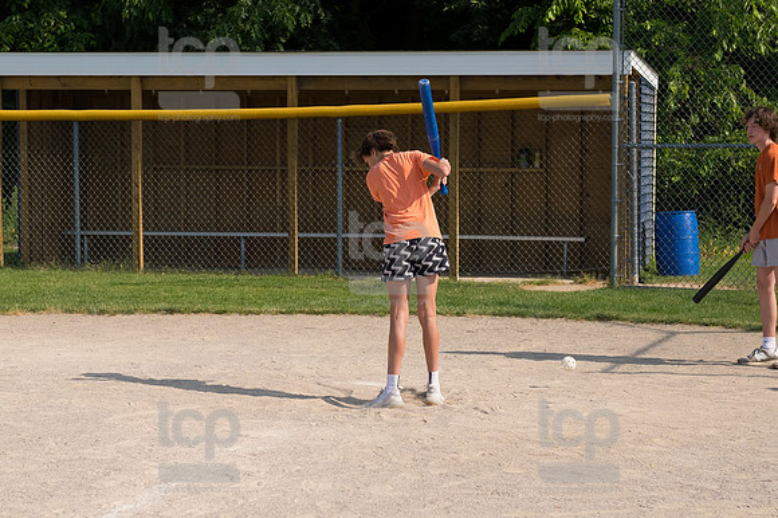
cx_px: 389
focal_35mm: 93
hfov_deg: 21.9
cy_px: 259
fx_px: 2009
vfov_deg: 14.7
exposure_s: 1/3200
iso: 640
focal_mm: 62
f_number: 6.3
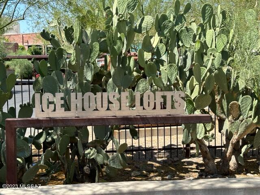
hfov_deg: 39.7
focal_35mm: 48
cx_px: 130
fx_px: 361
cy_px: 98
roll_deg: +1.2
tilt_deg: -5.2
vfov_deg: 30.3
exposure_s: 1/1639
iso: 64
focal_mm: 6.86
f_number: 1.78
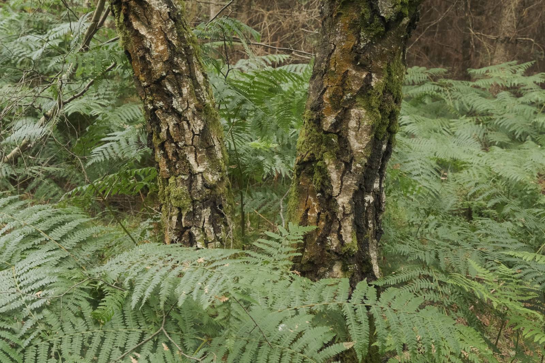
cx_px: 272
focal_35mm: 46
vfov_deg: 29.2
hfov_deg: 42.7
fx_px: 696
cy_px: 182
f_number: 8
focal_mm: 30.8
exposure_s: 1/100
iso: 5000
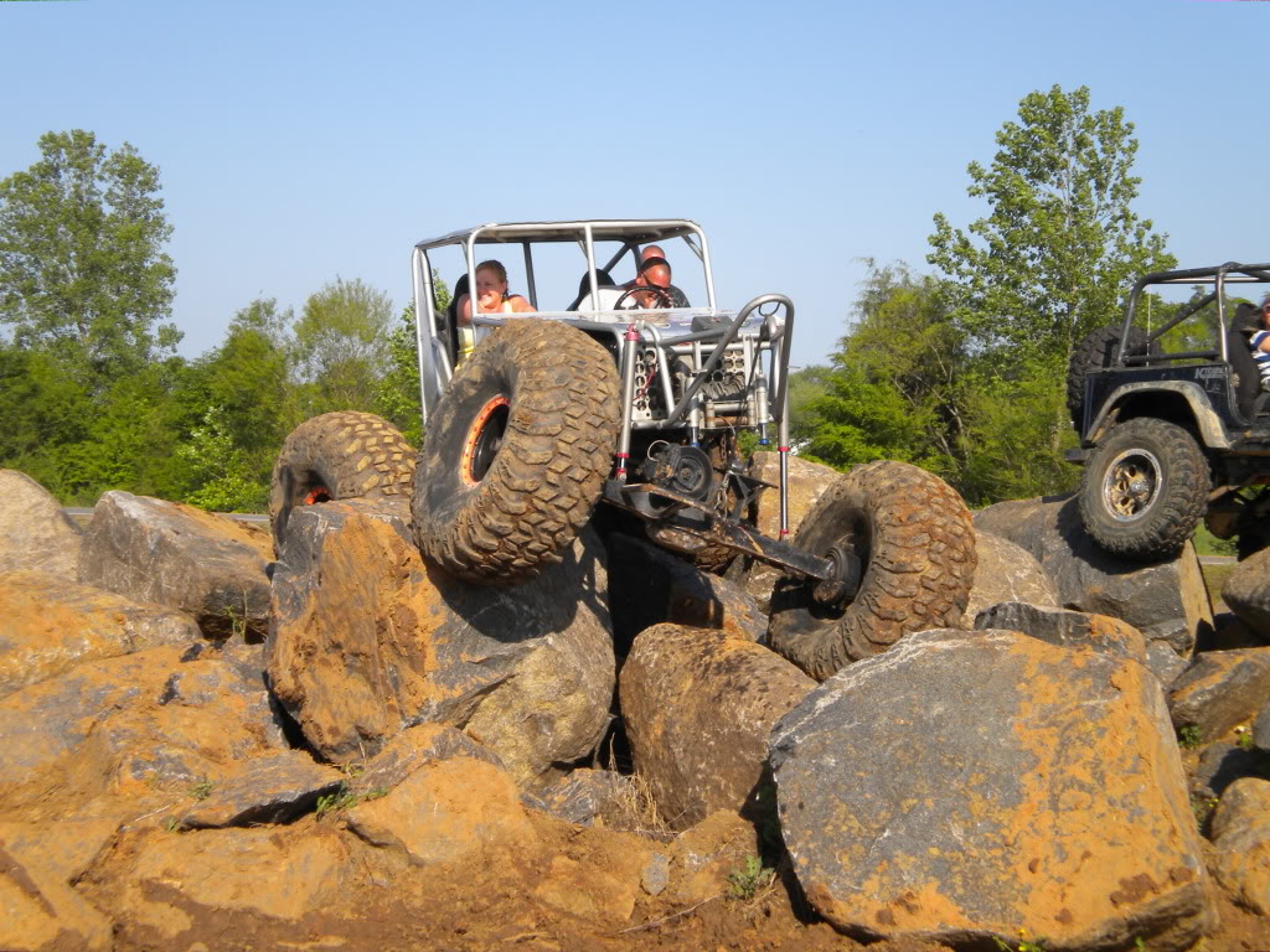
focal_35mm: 74
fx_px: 2715
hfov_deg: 26.3
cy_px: 476
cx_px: 635
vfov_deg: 19.9
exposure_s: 1/303
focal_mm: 13.3
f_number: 6.9
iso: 80
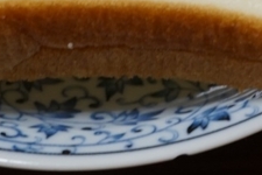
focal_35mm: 205
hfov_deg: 9.9
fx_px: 1492
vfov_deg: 6.6
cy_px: -46
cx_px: 271
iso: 500
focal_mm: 30
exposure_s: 1/60
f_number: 4
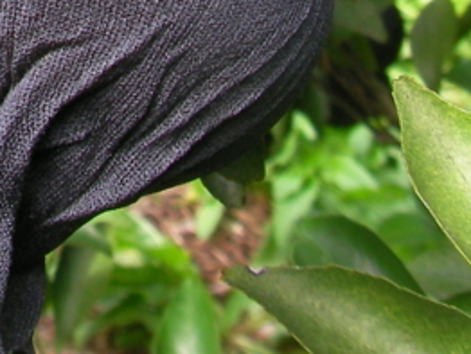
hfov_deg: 14.9
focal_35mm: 125
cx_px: -173
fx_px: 1702
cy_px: -165
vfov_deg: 11.4
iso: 50
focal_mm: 6.3
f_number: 3.5
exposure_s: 1/66.4
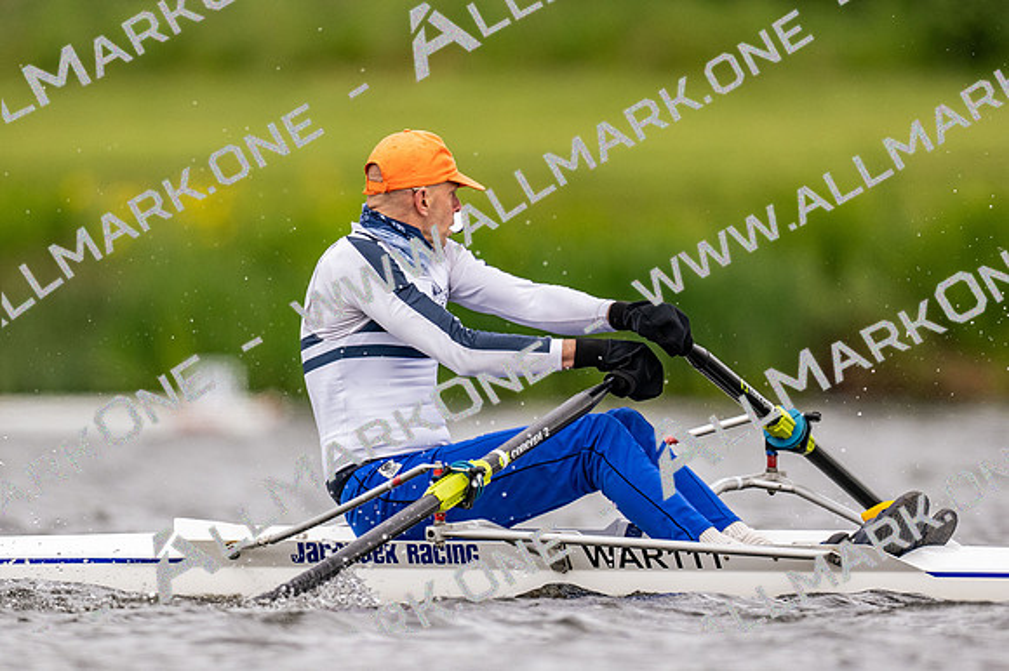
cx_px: 504
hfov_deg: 2.3
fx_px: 25210
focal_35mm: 900
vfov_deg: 1.5
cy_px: 336
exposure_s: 1/2500
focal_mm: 600
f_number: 4
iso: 800
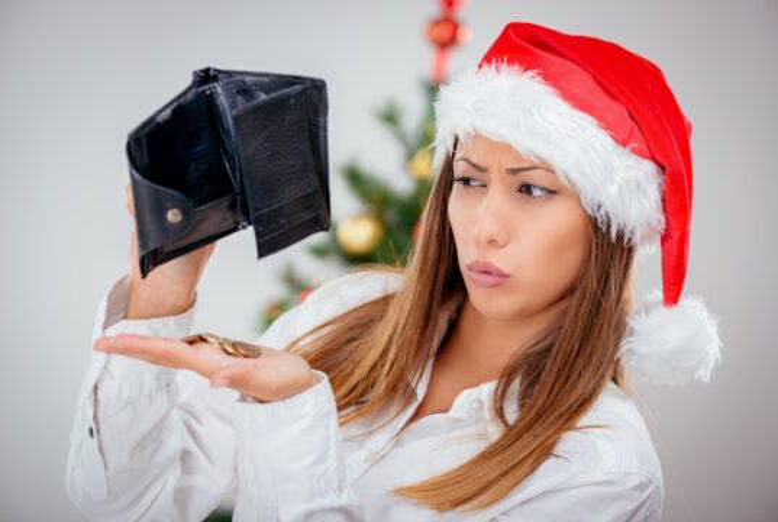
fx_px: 2273
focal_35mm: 105
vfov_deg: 13.1
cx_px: 389
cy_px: 261
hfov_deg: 19.4
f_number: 4
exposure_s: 1/125
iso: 100
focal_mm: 105
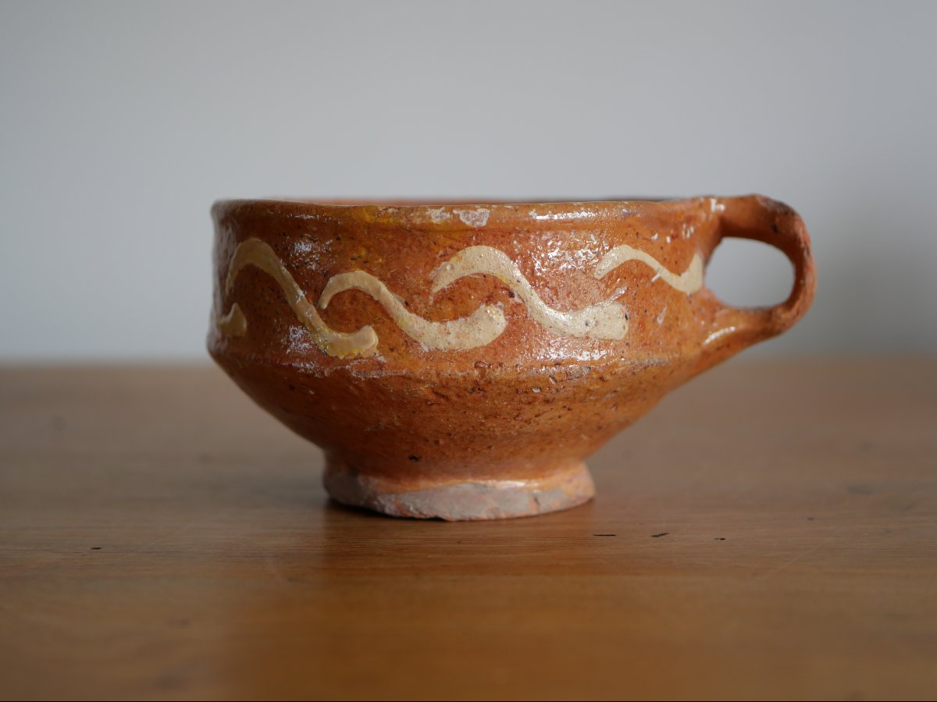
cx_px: 468
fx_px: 1624
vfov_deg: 24.4
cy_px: 351
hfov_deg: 32.2
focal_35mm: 60
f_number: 2.8
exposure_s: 1/80
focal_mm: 30
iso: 200
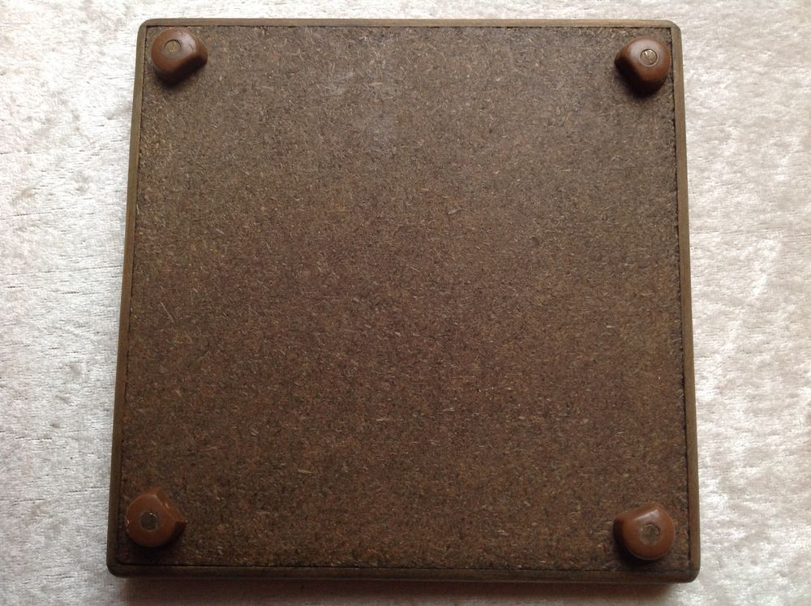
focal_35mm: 35
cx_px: 406
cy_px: 303
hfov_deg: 52.7
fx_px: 819
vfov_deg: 40.6
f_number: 2.4
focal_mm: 4.28
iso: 100
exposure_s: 1/15
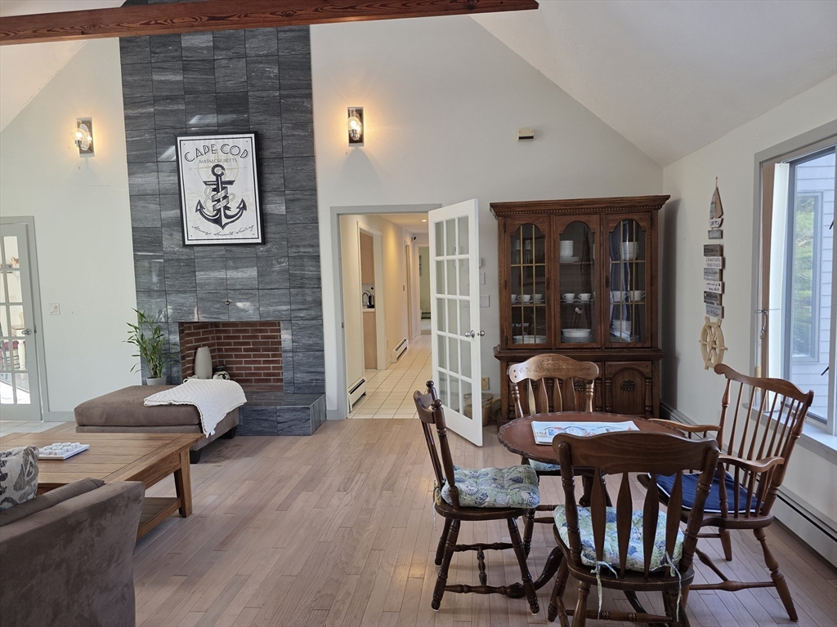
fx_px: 556
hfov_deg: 73.9
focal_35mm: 23
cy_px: 314
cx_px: 418
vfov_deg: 58.9
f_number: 1.7
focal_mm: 6.3
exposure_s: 1/120
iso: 200
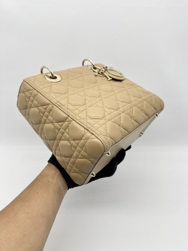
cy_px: 126
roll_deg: -1.2
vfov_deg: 67.3
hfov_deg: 53.1
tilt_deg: -27.5
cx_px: 94
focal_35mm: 26
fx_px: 188
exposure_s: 1/111
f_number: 1.5
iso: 32
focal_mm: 5.7
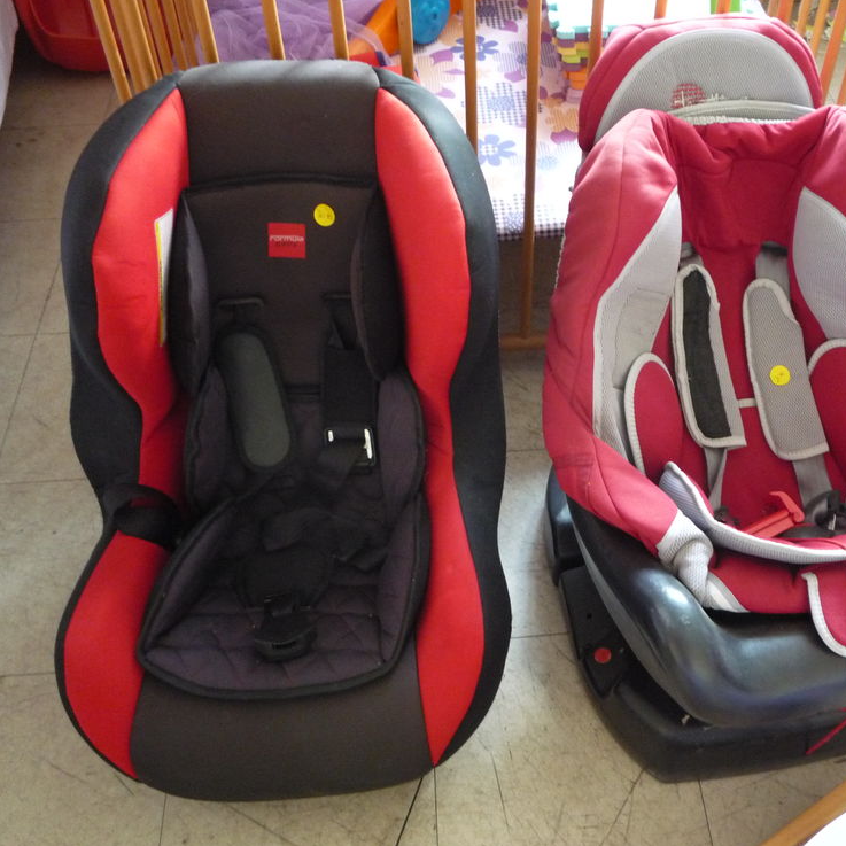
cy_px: 419
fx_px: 995
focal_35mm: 36
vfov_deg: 46.0
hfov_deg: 45.5
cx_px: 553
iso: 400
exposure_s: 1/10
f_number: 3.3
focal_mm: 5.2
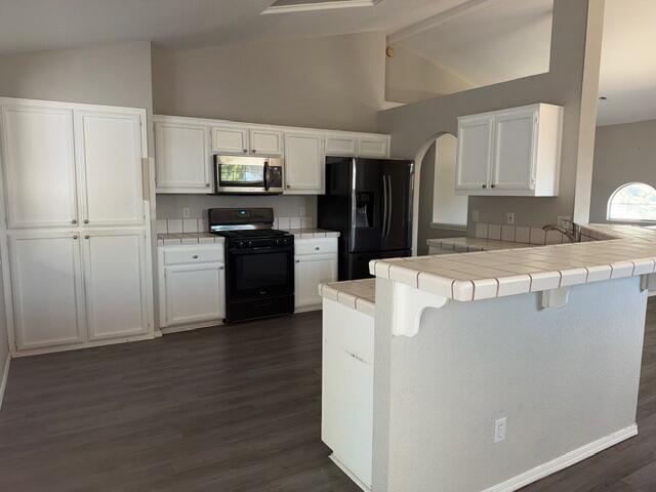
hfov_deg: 71.6
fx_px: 455
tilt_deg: -7.4
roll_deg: -0.4
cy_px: 246
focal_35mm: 24
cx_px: 328
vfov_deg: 56.8
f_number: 1.8
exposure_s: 1/19
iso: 100
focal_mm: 6.93
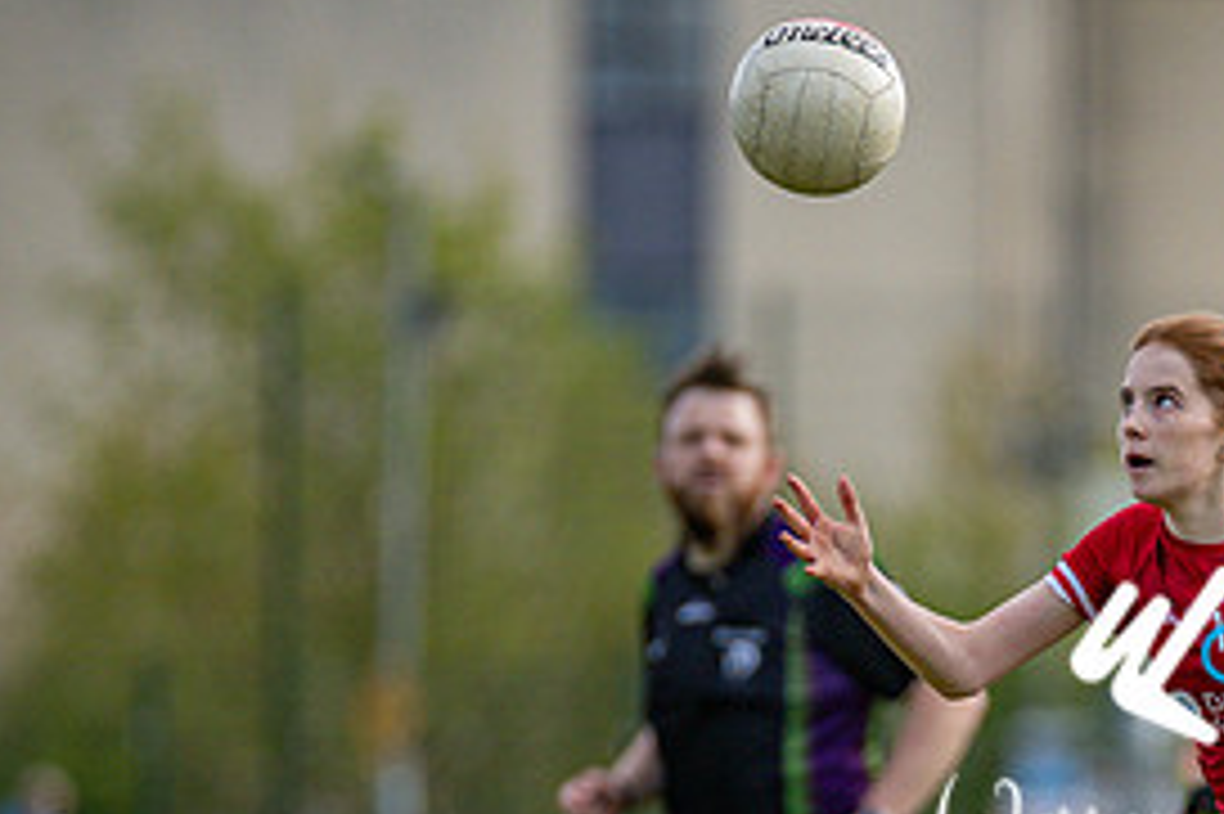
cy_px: 988
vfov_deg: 1.7
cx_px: 1310
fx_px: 27896
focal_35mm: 821
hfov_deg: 2.5
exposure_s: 1/6400
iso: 320
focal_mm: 300
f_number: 2.8
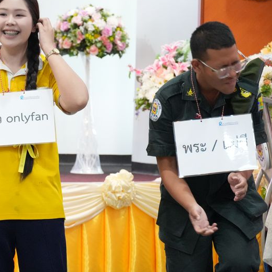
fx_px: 2150
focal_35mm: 242
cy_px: 108
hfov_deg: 7.2
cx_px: 44
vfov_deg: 7.2
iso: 6400
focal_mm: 99
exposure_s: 1/125
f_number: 5.6
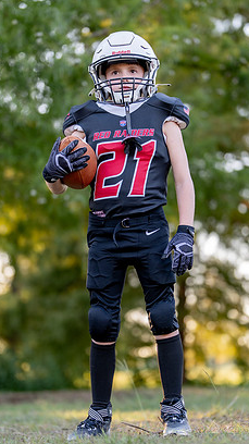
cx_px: 145
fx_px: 988
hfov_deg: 14.4
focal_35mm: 84
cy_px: 231
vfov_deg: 25.3
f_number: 1.2
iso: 100
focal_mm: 50
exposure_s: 1/400
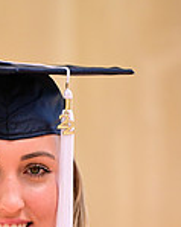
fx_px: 4907
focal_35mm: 732
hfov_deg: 2.1
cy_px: 398
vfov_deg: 2.6
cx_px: -28
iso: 1250
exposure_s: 1/2500
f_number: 4.5
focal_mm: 200
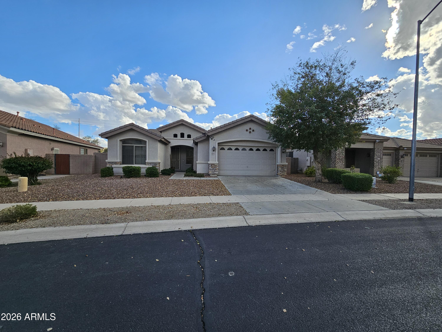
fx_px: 166
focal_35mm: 13
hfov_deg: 106.2
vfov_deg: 89.9
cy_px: 166
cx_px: 221
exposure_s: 1/1765
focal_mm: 2.2
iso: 50
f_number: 2.2
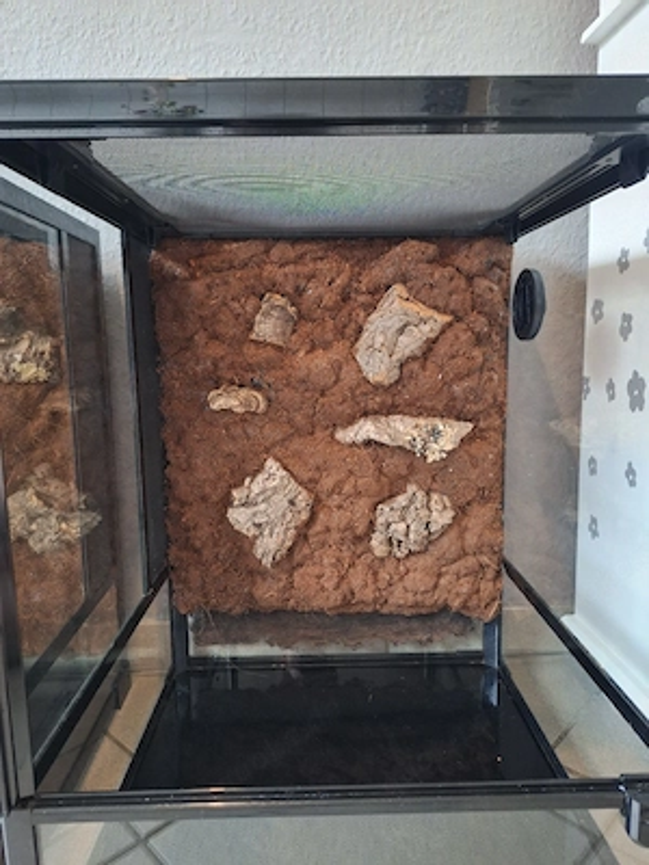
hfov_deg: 58.9
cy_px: 432
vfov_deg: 73.9
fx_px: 575
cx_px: 324
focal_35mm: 23
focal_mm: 5.54
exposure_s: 1/20
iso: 640
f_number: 1.8
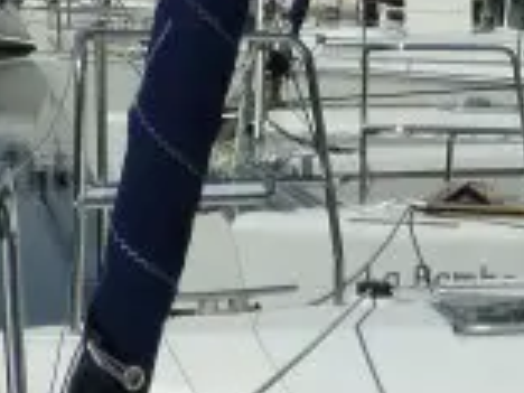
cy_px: 850
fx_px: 1862
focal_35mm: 123
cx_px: 477
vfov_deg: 10.7
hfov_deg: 15.8
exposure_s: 1/1600
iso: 160
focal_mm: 4.3
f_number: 5
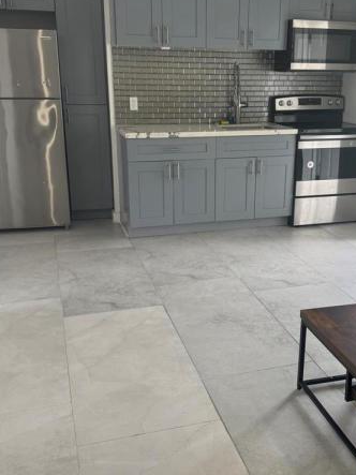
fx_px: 535
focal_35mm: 39
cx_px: 229
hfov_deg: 36.5
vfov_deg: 47.9
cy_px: 235
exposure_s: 1/120
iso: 160
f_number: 1.78
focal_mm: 6.76
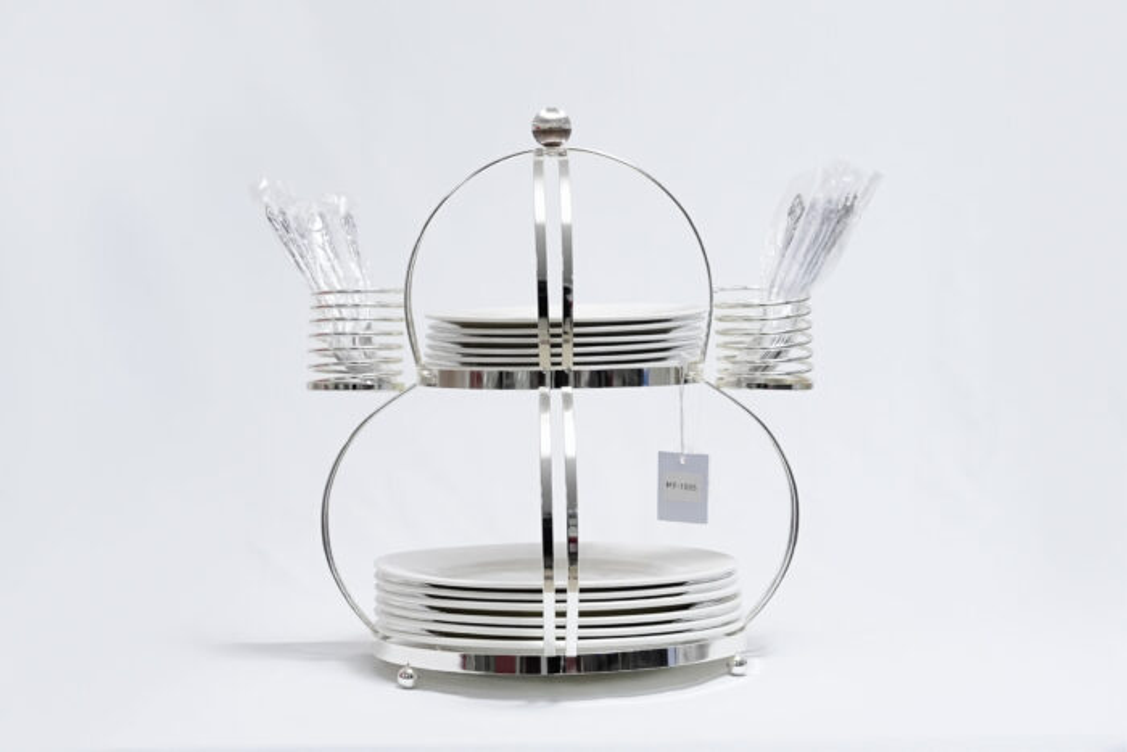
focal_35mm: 87
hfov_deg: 23.4
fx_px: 2724
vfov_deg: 15.7
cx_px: 564
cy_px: 376
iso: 3200
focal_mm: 58
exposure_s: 1/125
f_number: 10
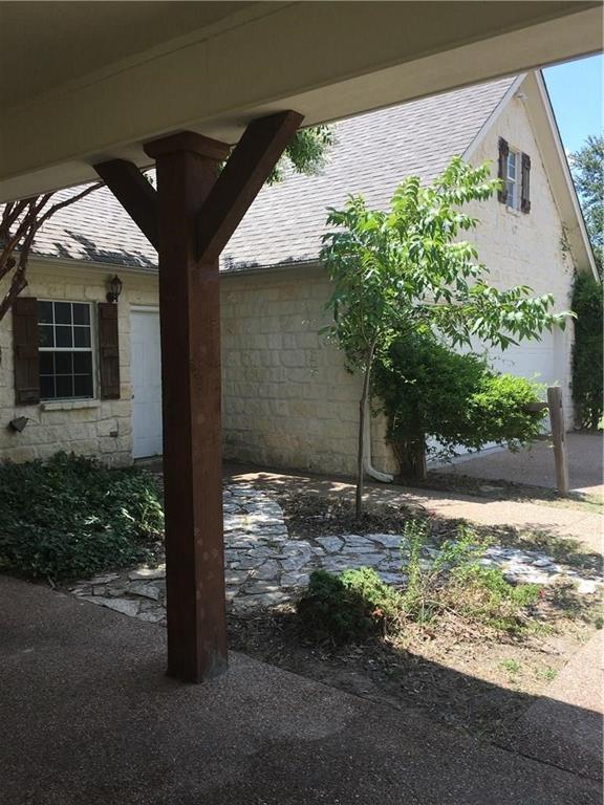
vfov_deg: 61.7
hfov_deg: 48.2
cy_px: 402
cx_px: 302
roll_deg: +0.6
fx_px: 675
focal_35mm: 29
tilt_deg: -1.9
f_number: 2.2
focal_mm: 4.15
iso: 25
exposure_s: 1/578
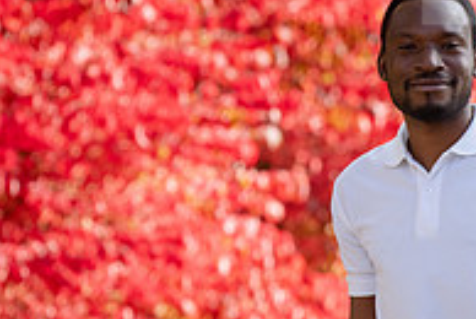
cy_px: 117
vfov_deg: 2.3
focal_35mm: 597
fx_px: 7906
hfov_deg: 3.4
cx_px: 348
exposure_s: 1/400
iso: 160
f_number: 3.5
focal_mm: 200
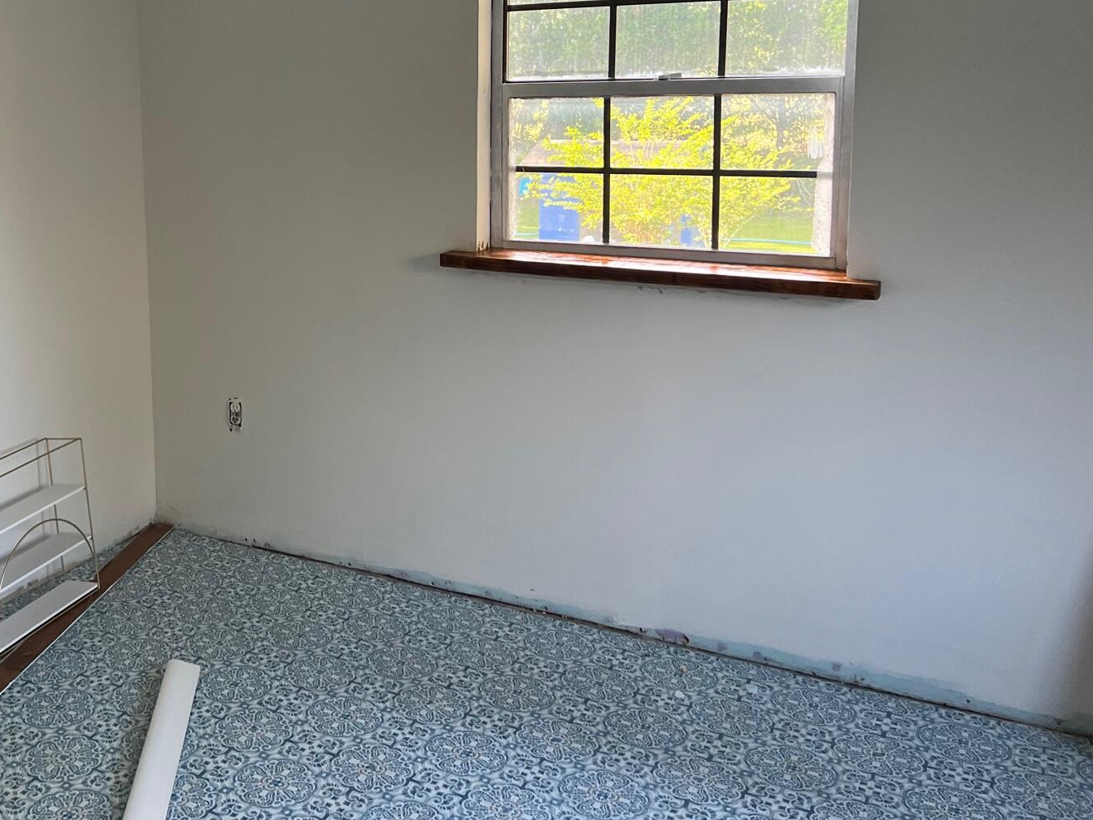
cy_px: 237
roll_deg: +2.1
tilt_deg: -7.9
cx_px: 277
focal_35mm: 39
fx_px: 1231
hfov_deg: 46.2
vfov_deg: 36.2
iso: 125
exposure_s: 1/121
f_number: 1.5
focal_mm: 5.7
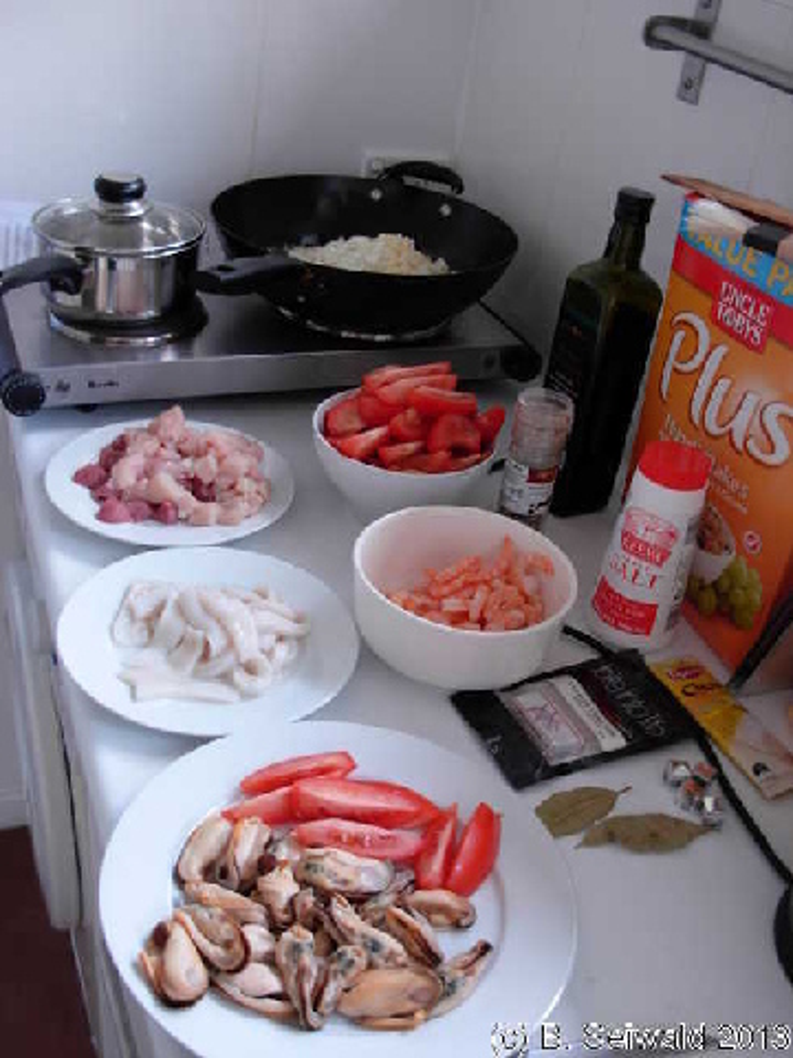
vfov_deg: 49.0
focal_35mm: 38
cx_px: 396
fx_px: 1161
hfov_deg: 37.7
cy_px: 529
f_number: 2.9
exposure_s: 1/7.5
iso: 79
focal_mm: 6.3
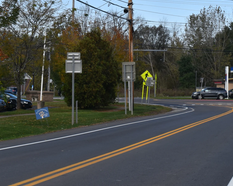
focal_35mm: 115
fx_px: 793
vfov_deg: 13.4
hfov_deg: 16.5
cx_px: 211
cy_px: 76
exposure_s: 1/250
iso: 110
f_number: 8
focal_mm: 36
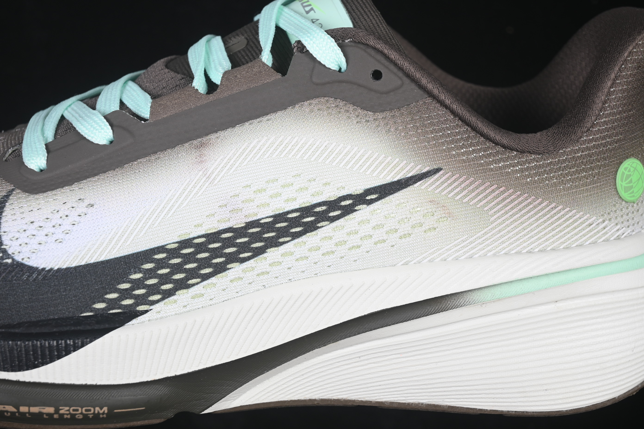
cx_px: 322
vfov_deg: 18.2
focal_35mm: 75
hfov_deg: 27.0
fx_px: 1342
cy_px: 214
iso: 160
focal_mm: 50
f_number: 7.1
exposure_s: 1/80
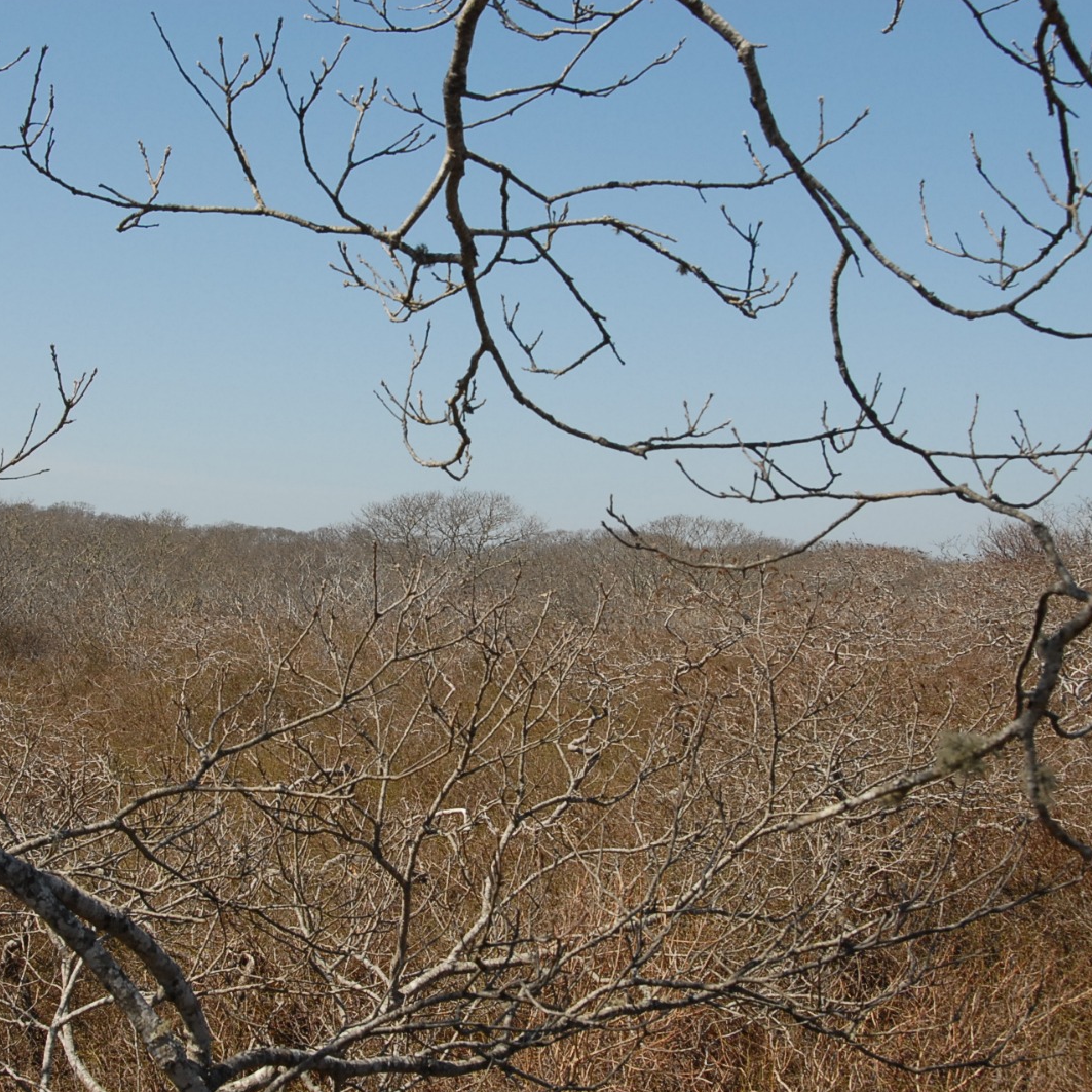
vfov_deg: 27.7
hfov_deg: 27.6
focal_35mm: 62
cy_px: 551
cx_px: 413
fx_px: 2213
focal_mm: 32
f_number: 10
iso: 400
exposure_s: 1/640
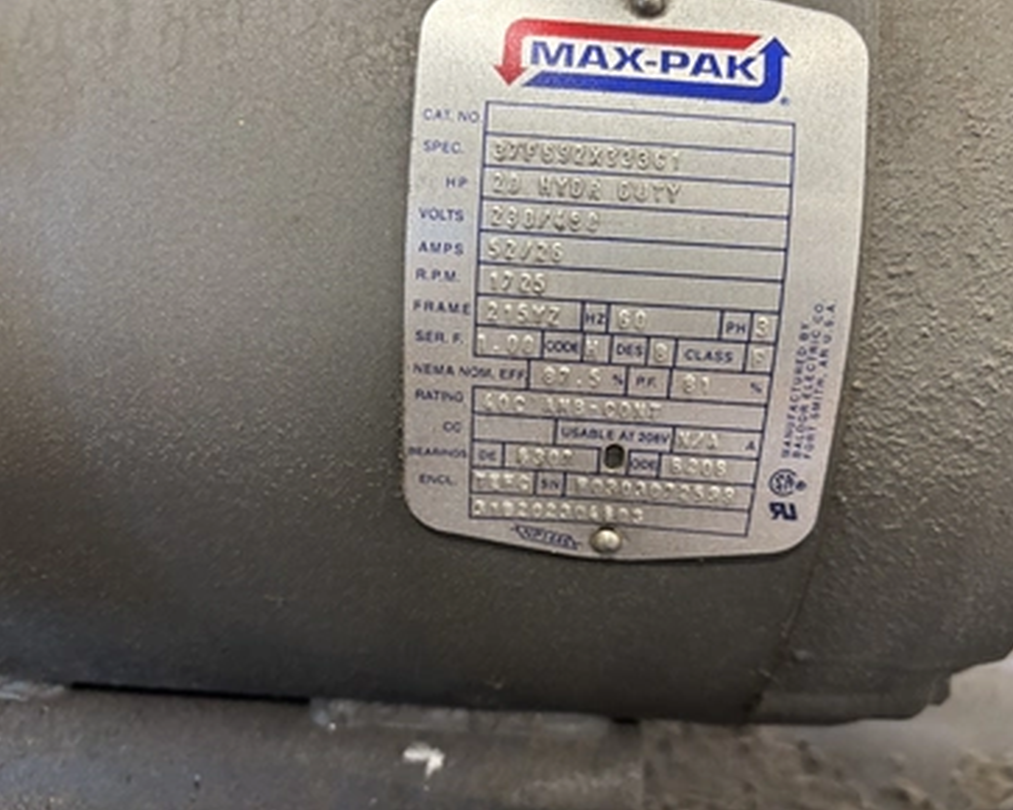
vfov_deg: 51.5
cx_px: 555
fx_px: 839
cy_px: 394
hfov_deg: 62.1
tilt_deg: -15.0
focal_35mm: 28
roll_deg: -3.4
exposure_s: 1/60
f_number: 1.6
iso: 320
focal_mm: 5.96
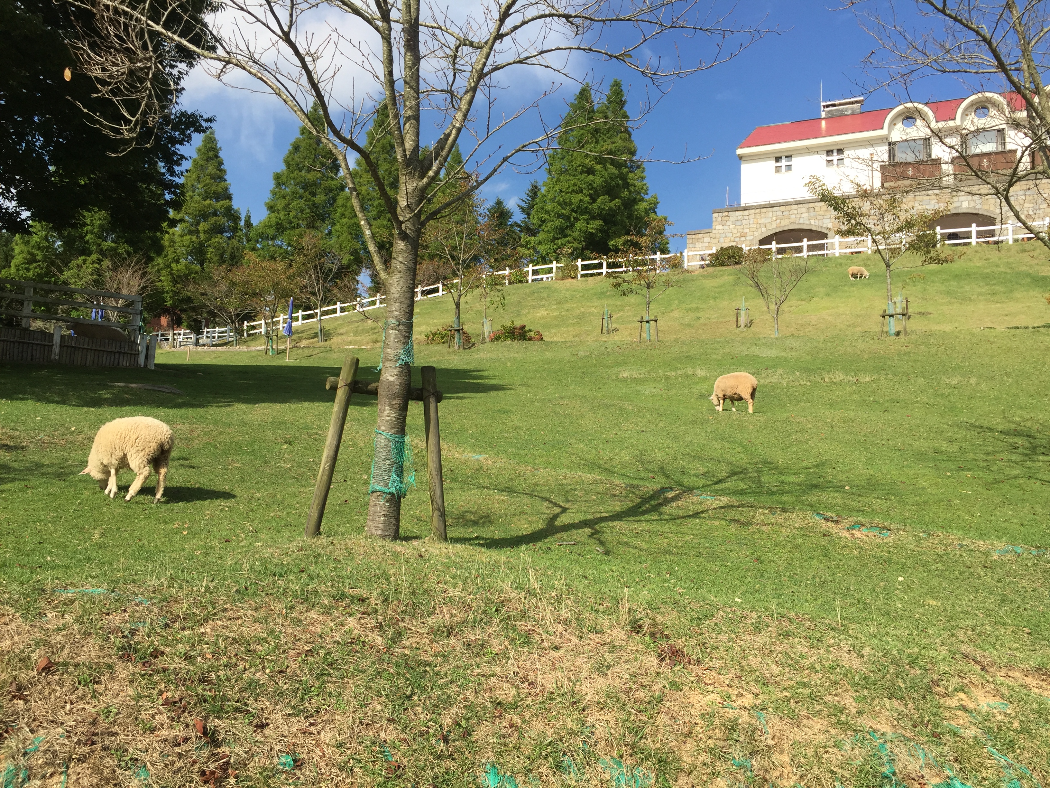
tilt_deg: +7.3
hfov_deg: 61.7
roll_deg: -2.4
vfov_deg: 48.2
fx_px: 880
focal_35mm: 29
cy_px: 394
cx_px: 525
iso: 32
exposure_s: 1/1799
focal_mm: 4.15
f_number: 2.2
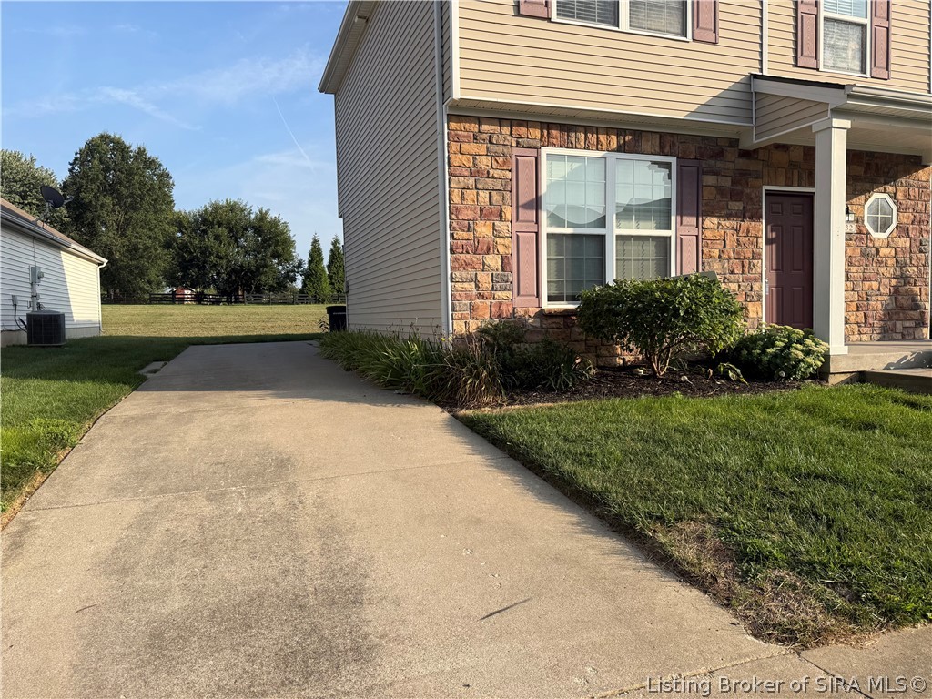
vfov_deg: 56.8
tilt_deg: -1.8
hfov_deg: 71.6
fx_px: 646
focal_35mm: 24
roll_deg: +0.9
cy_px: 350
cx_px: 466
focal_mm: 6.76
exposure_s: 1/2445
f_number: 1.78
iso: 80
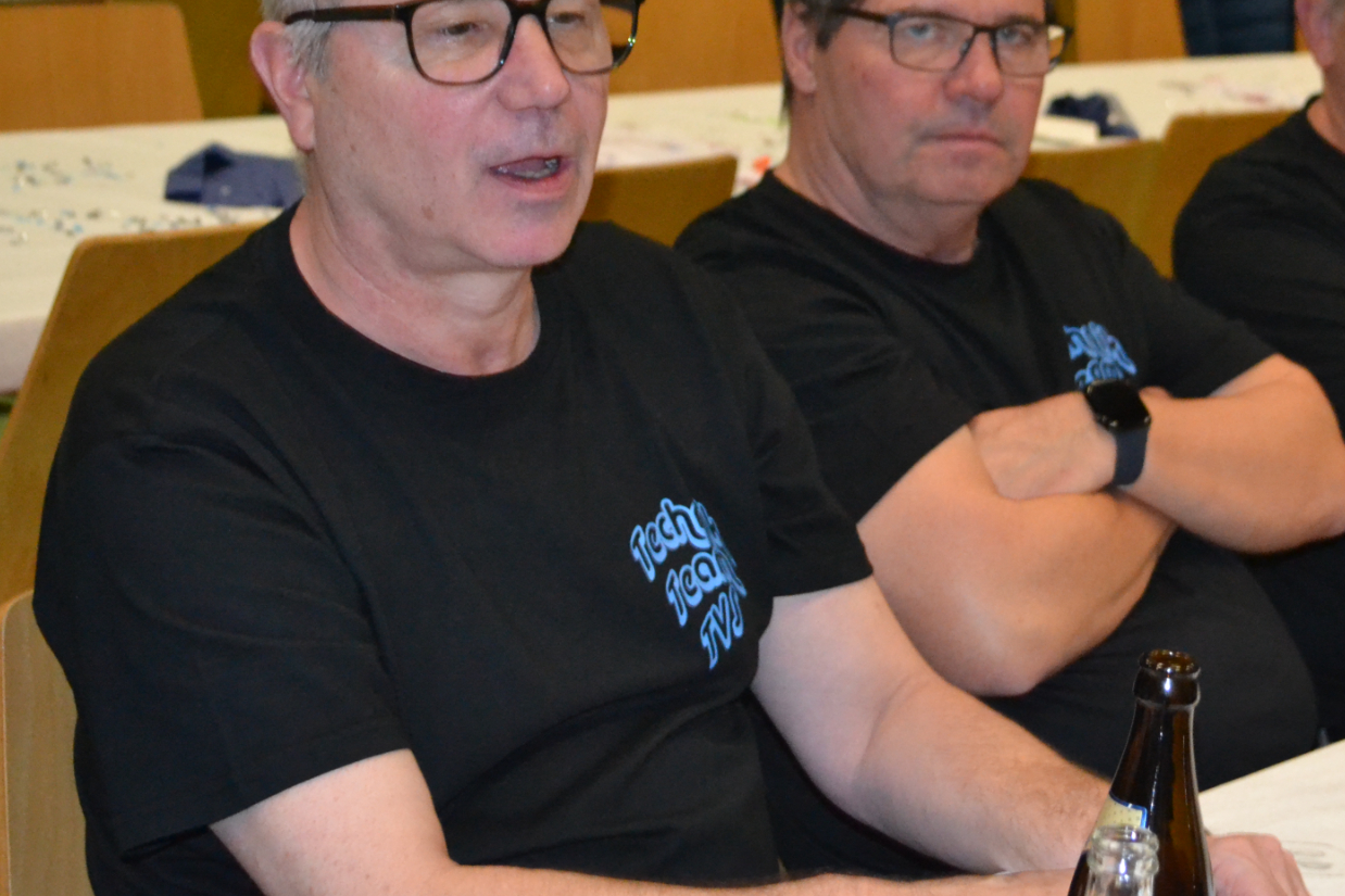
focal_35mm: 87
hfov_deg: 23.2
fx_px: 3243
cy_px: 277
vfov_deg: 15.7
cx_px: 1020
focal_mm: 35
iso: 3200
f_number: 5
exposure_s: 1/60
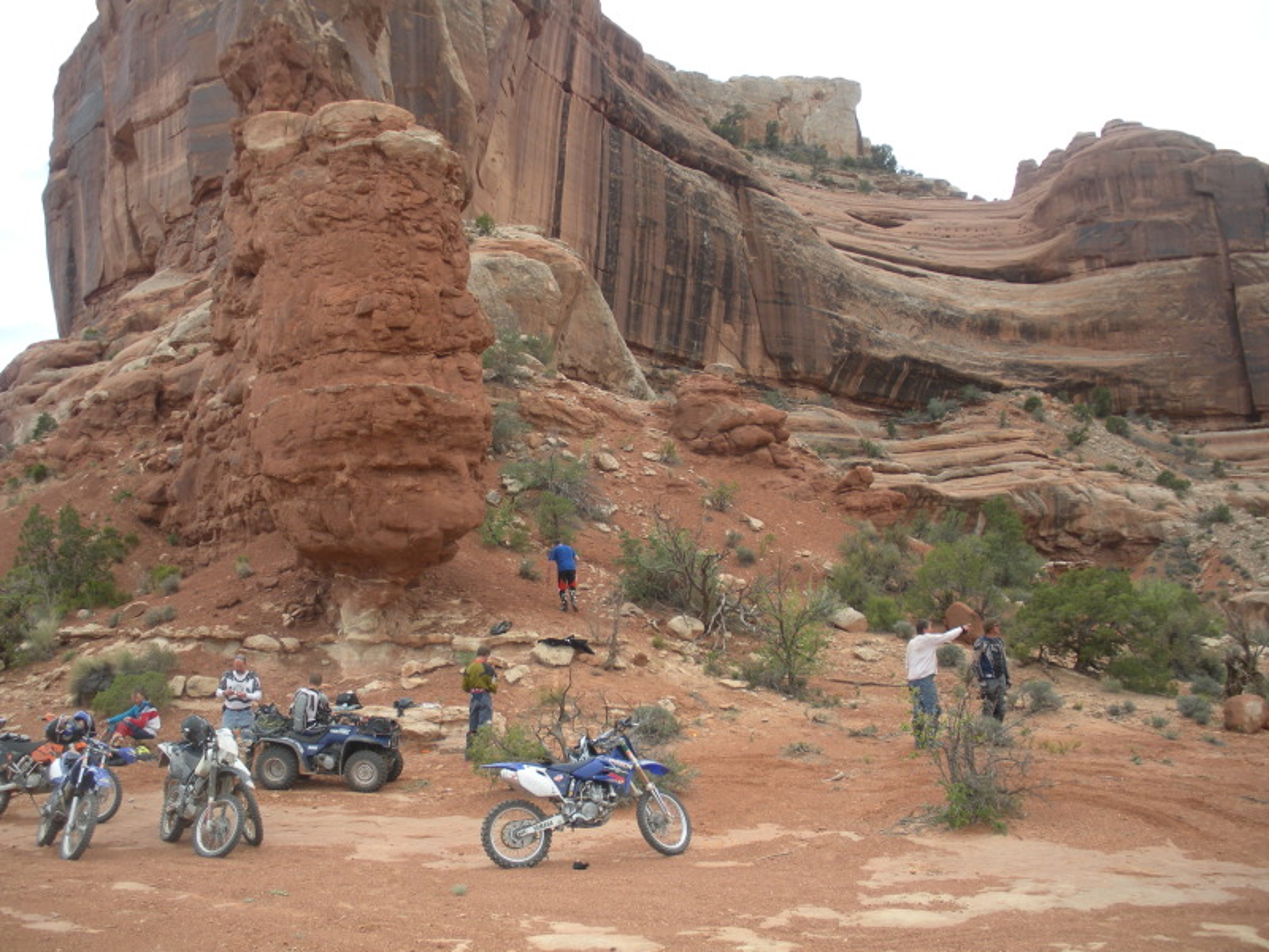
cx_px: 634
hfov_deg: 51.4
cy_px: 476
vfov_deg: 39.7
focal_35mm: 36
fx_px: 1320
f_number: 3.5
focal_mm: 6.3
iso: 64
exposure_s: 1/330
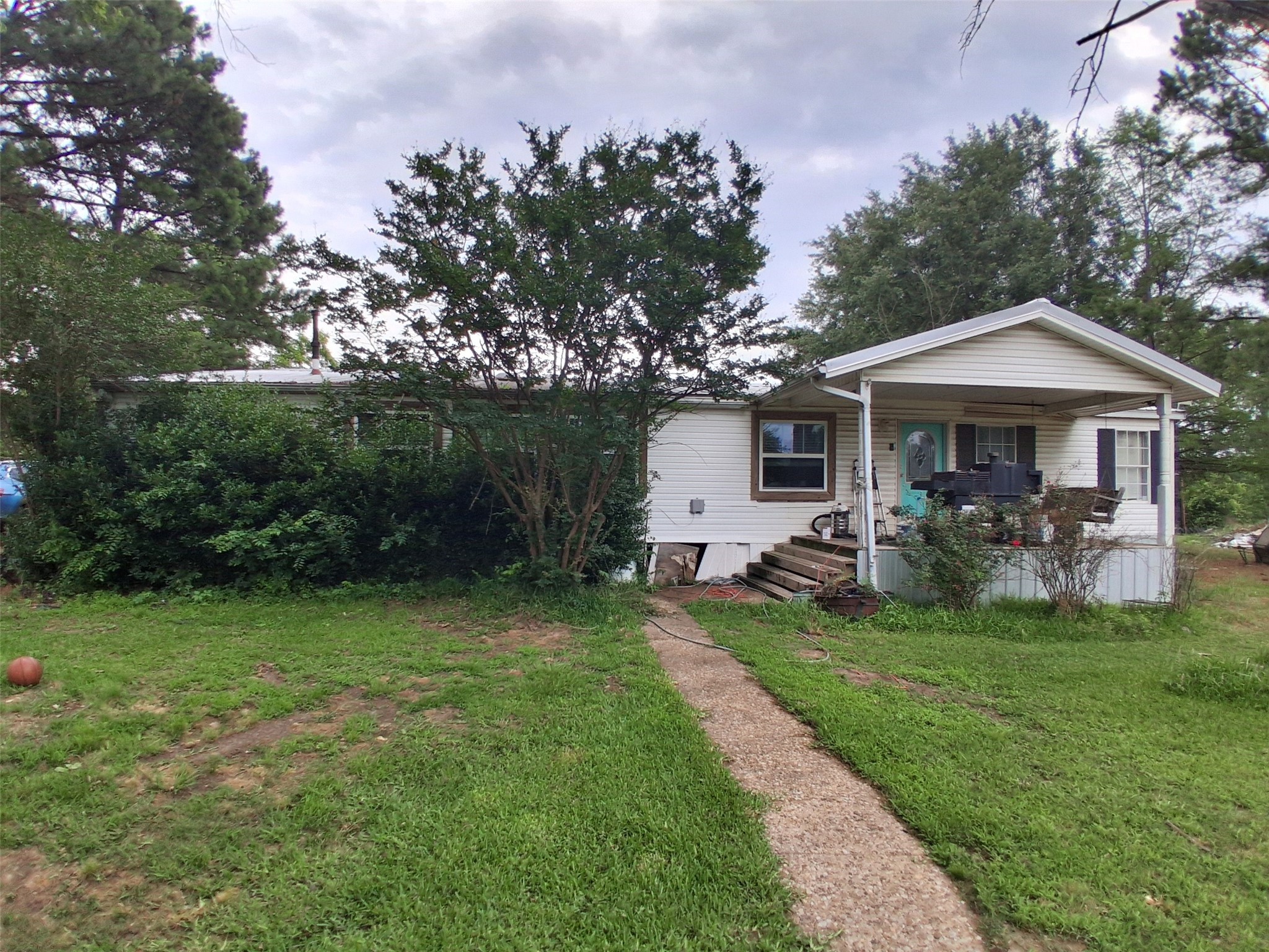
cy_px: 476
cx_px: 634
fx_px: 623
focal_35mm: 17
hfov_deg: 91.0
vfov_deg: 74.7
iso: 50
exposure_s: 1/529
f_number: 2.2
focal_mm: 1.4
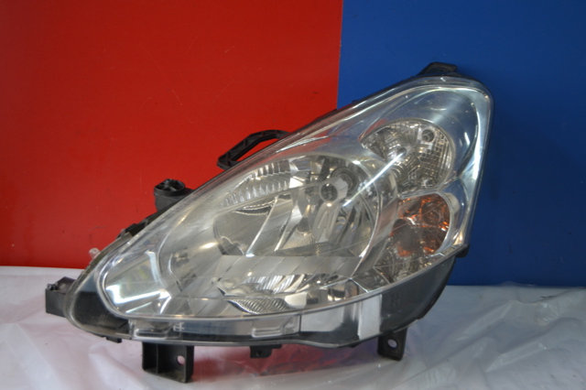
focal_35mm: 69
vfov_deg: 19.7
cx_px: 293
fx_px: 1123
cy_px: 195
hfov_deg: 29.3
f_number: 5.3
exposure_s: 1/60
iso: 560
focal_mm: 46
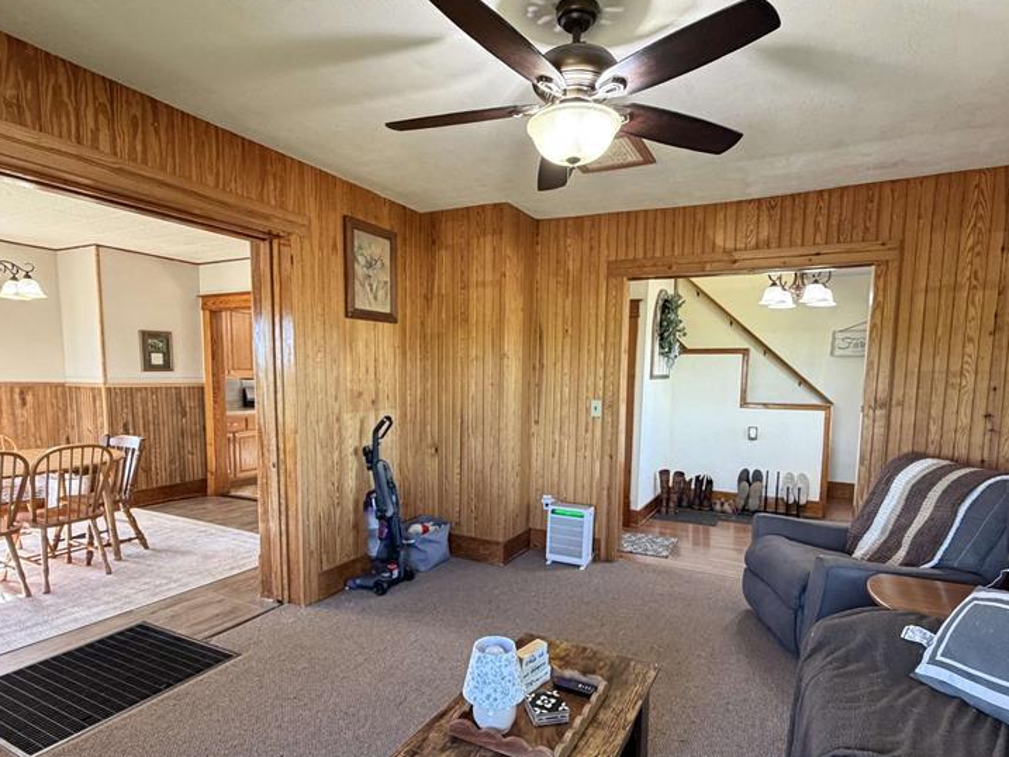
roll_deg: -0.2
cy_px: 436
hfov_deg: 81.7
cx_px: 498
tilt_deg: -5.7
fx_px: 583
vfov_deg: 65.6
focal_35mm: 20
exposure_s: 1/60
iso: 400
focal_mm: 2.22
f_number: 2.2
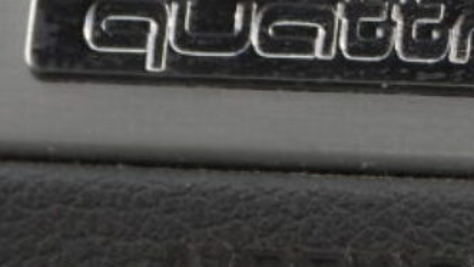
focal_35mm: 1135
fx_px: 14262
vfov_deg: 1.1
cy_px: -103
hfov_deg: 1.9
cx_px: 321
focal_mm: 38.6
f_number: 4.5
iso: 100
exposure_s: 1/125
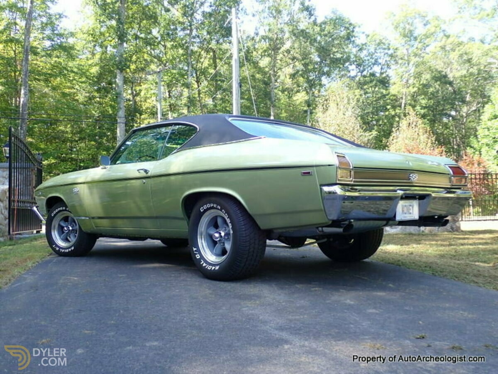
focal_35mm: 36
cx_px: 249
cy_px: 187
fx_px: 518
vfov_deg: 39.7
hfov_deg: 51.4
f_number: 2.5
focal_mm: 6.37
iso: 160
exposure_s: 1/80
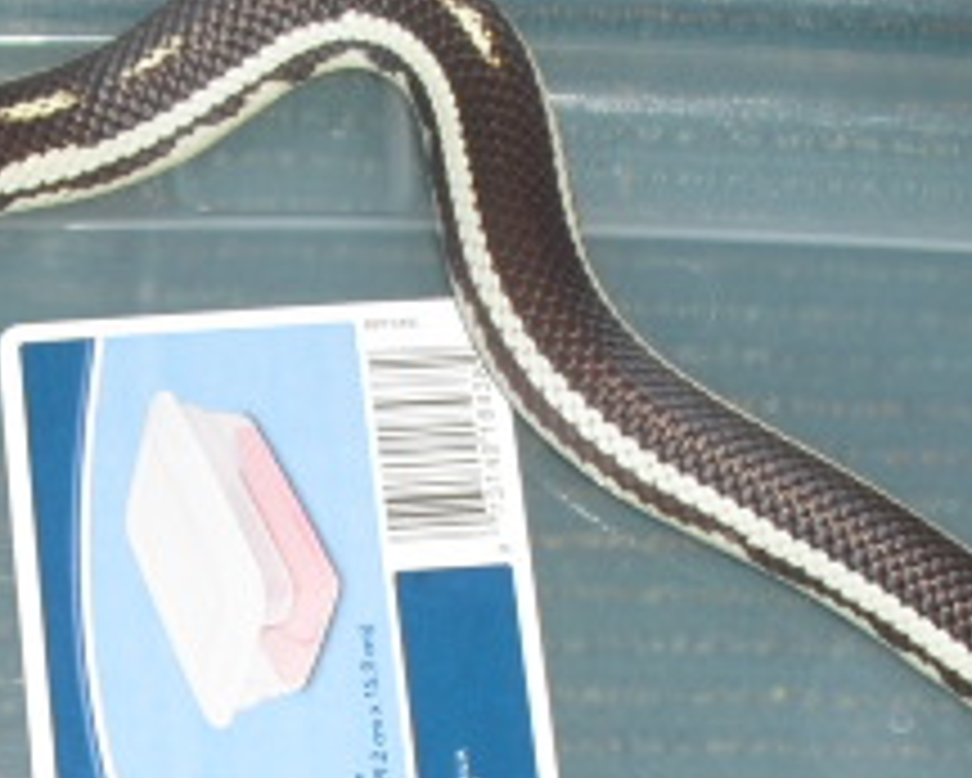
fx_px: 2993
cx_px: 58
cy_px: 751
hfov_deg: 18.1
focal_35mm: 104
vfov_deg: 14.6
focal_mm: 6.3
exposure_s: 1/60
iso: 100
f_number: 3.1
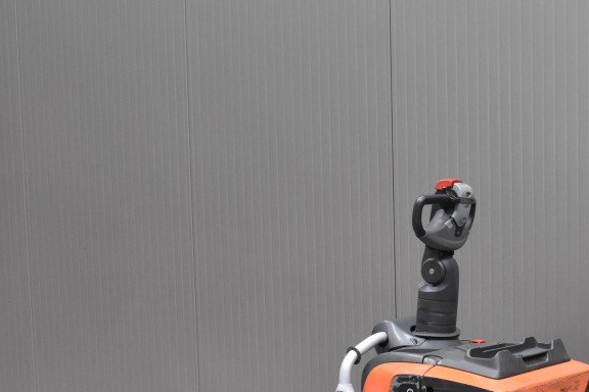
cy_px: 378
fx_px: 1227
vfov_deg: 17.8
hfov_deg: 26.1
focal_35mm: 75
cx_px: 537
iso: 1600
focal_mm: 24
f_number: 5.6
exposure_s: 1/30
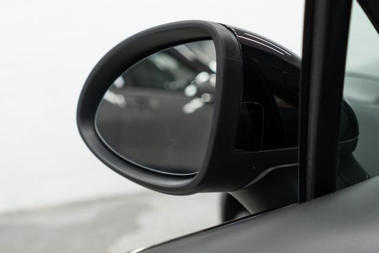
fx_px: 442
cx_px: 190
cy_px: 126
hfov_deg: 46.4
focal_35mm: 42
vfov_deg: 31.9
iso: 400
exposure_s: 1/50
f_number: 3.2
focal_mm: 28
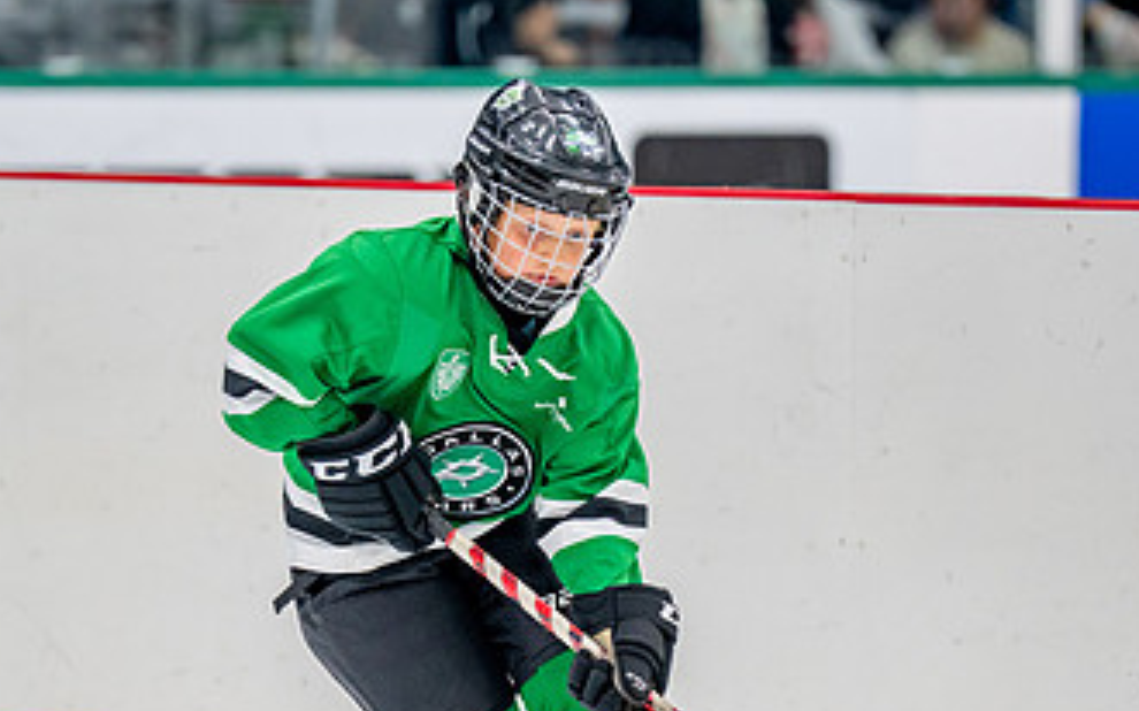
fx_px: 12909
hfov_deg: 5.1
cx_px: 562
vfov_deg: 3.2
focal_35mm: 416
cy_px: 568
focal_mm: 173
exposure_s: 1/1250
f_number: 2.8
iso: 1000
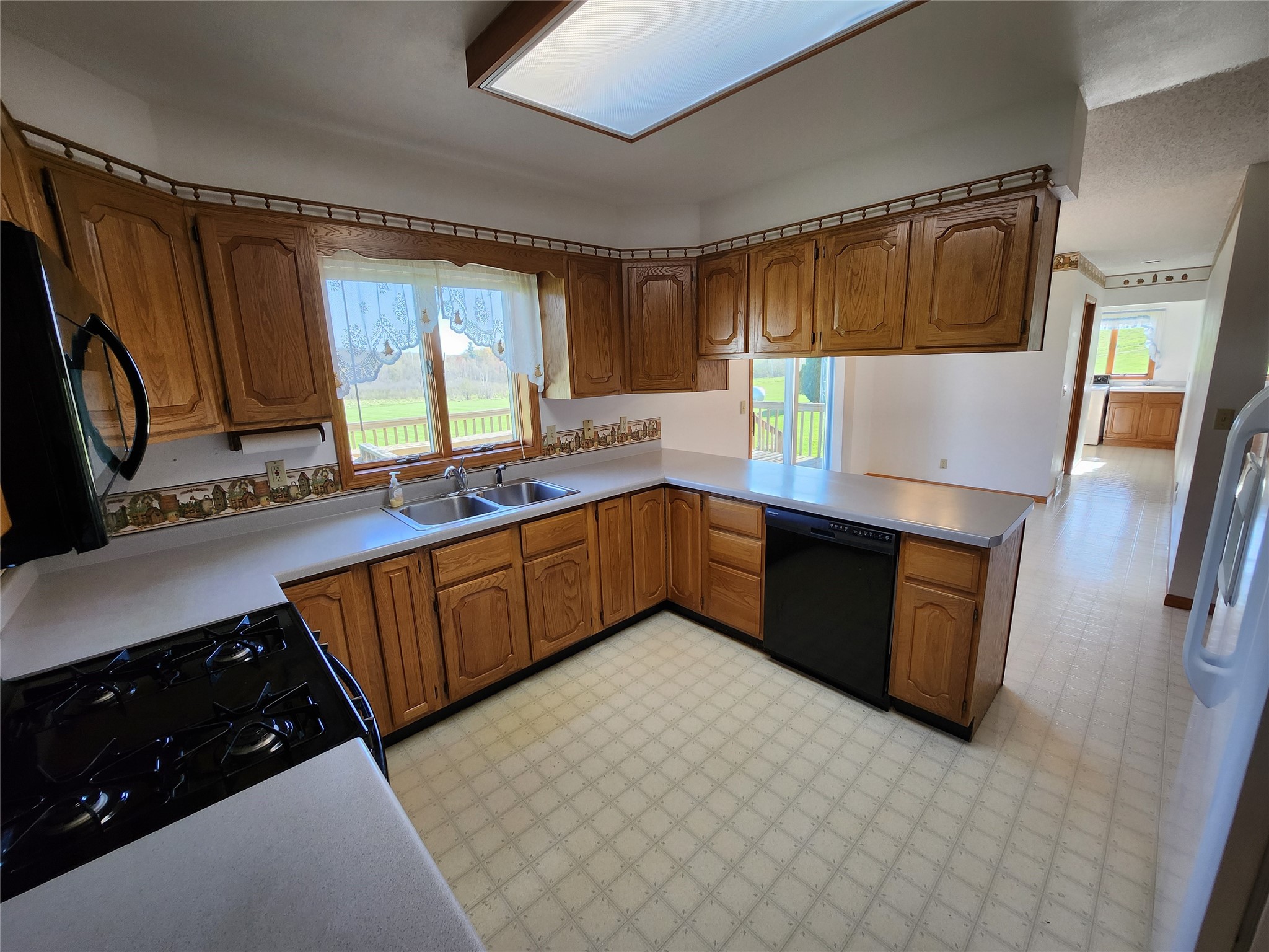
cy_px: 476
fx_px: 477
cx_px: 634
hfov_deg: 106.2
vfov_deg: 89.9
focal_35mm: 13
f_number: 2.2
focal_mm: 1.7
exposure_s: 1/60
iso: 64
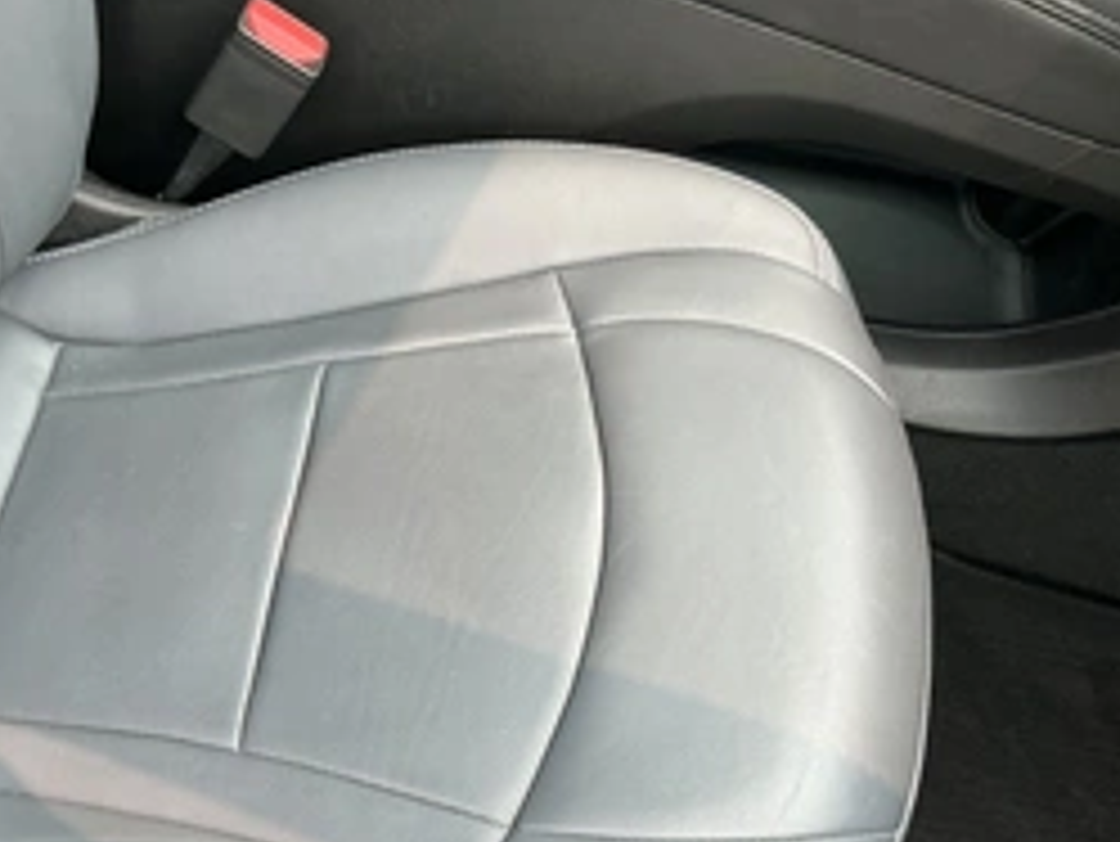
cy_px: 626
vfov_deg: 31.7
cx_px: 265
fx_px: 1457
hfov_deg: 40.7
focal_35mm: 45
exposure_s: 1/122
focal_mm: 3
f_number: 1.8
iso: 25
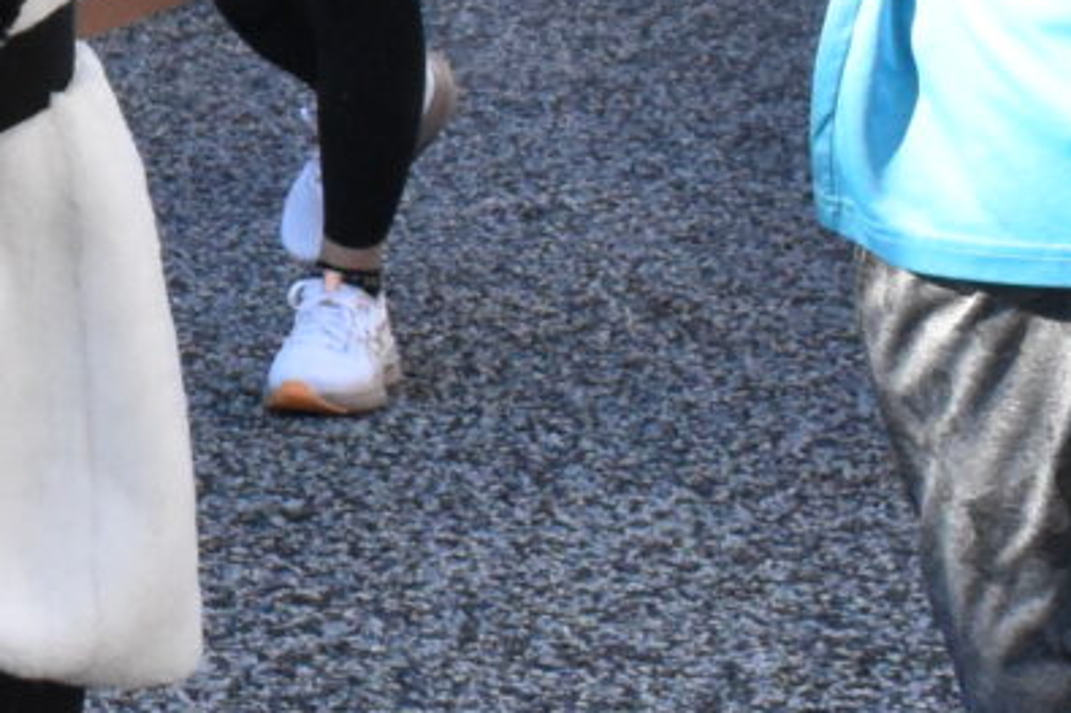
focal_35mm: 253
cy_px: -457
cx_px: -1019
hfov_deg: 7.8
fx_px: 7523
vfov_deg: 5.4
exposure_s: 1/640
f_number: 13
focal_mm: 26
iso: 2500
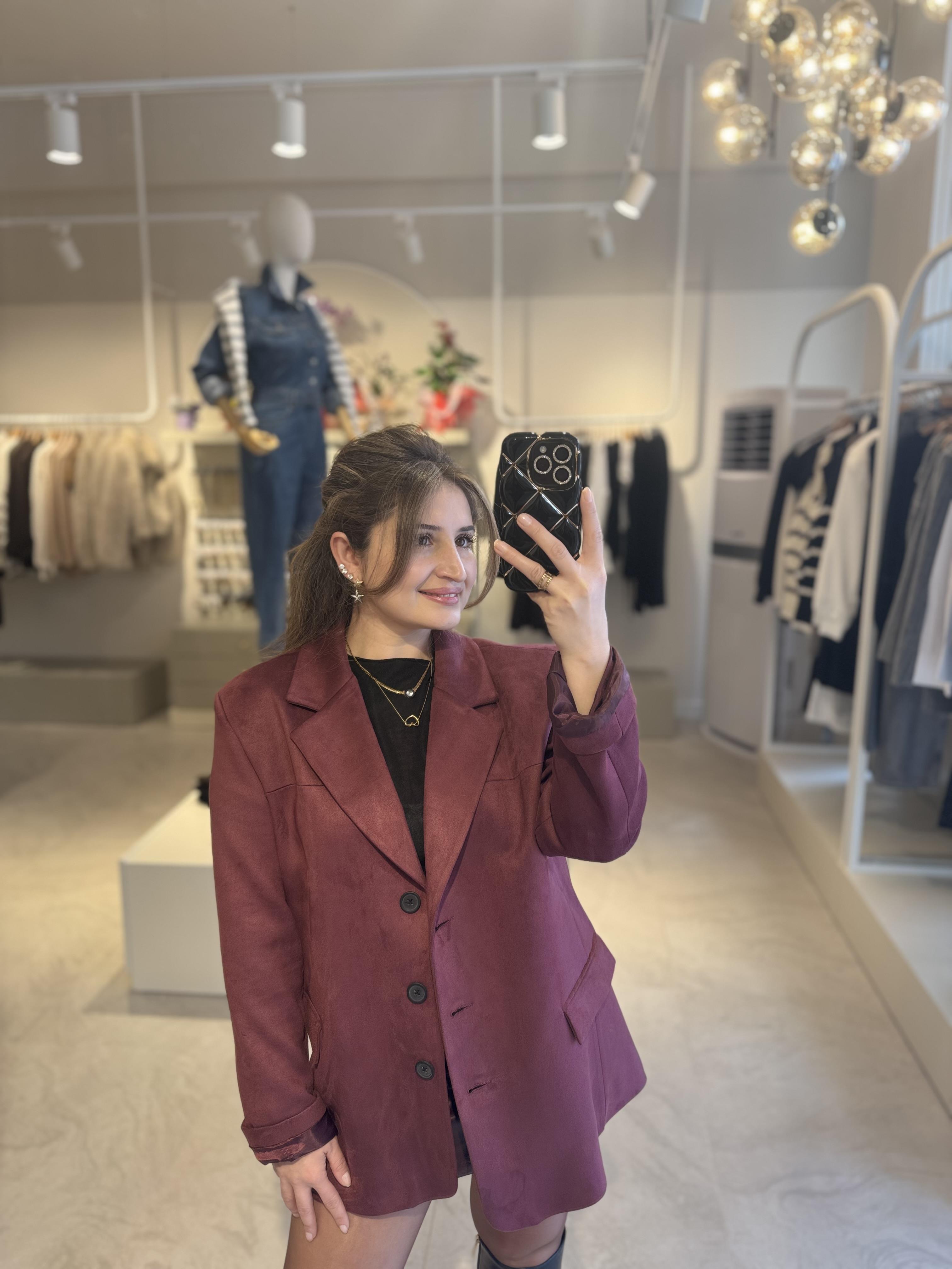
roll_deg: +0.1
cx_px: 476
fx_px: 880
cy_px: 634
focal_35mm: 24
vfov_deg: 71.6
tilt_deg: -9.3
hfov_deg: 56.8
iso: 80
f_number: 1.78
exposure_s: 1/100
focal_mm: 6.76
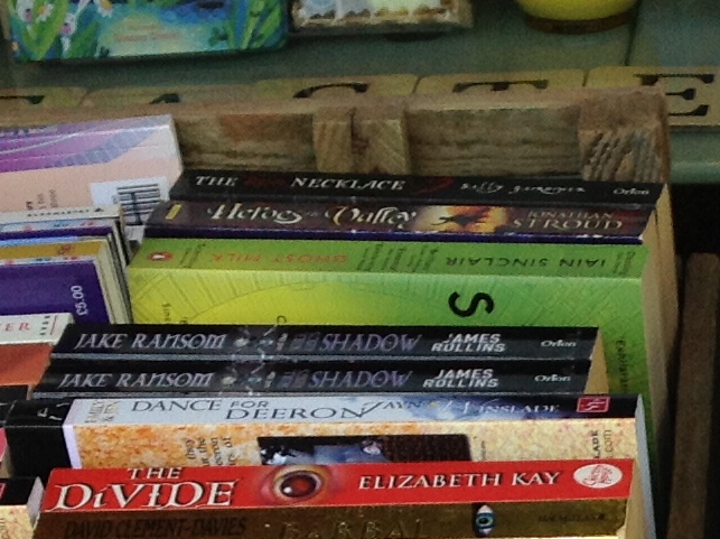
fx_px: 2930
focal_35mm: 141
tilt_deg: -38.5
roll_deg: +0.6
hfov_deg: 13.7
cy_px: 1001
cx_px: 785
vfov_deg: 9.9
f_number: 2.4
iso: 50
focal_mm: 4.28
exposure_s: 1/288
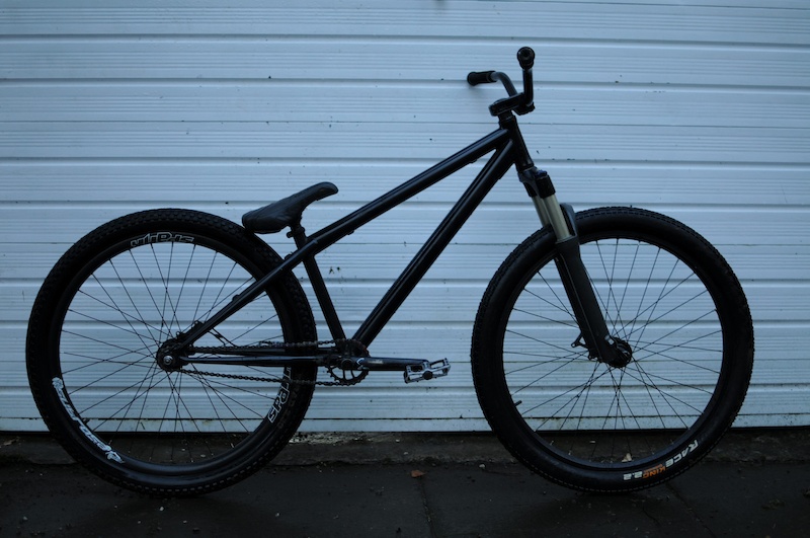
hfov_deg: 37.9
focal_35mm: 52
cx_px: 405
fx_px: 1180
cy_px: 269
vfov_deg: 25.7
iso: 200
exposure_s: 1/13
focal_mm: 35
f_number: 1.8
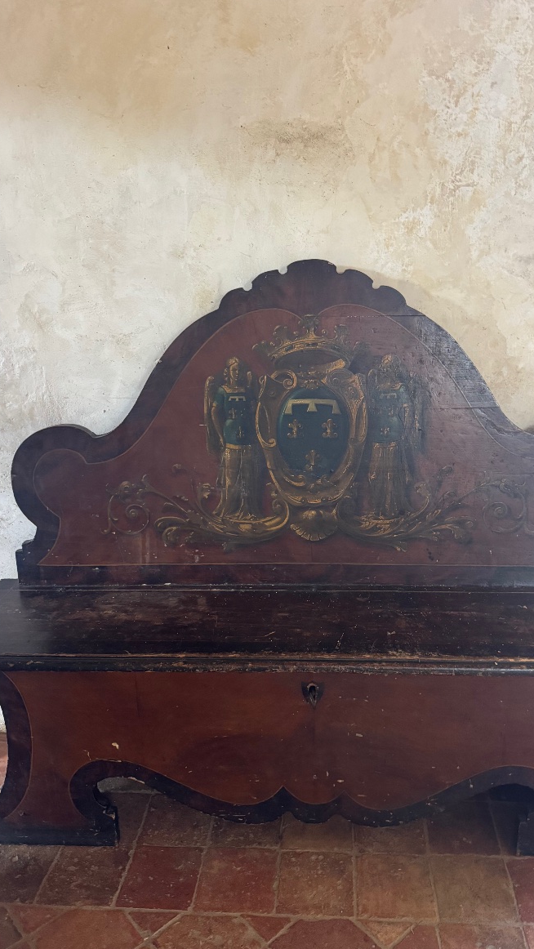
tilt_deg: -16.7
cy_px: 475
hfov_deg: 42.8
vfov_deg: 69.9
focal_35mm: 27
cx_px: 303
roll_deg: +1.2
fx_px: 679
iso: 640
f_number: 1.78
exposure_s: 1/50
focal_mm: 6.76
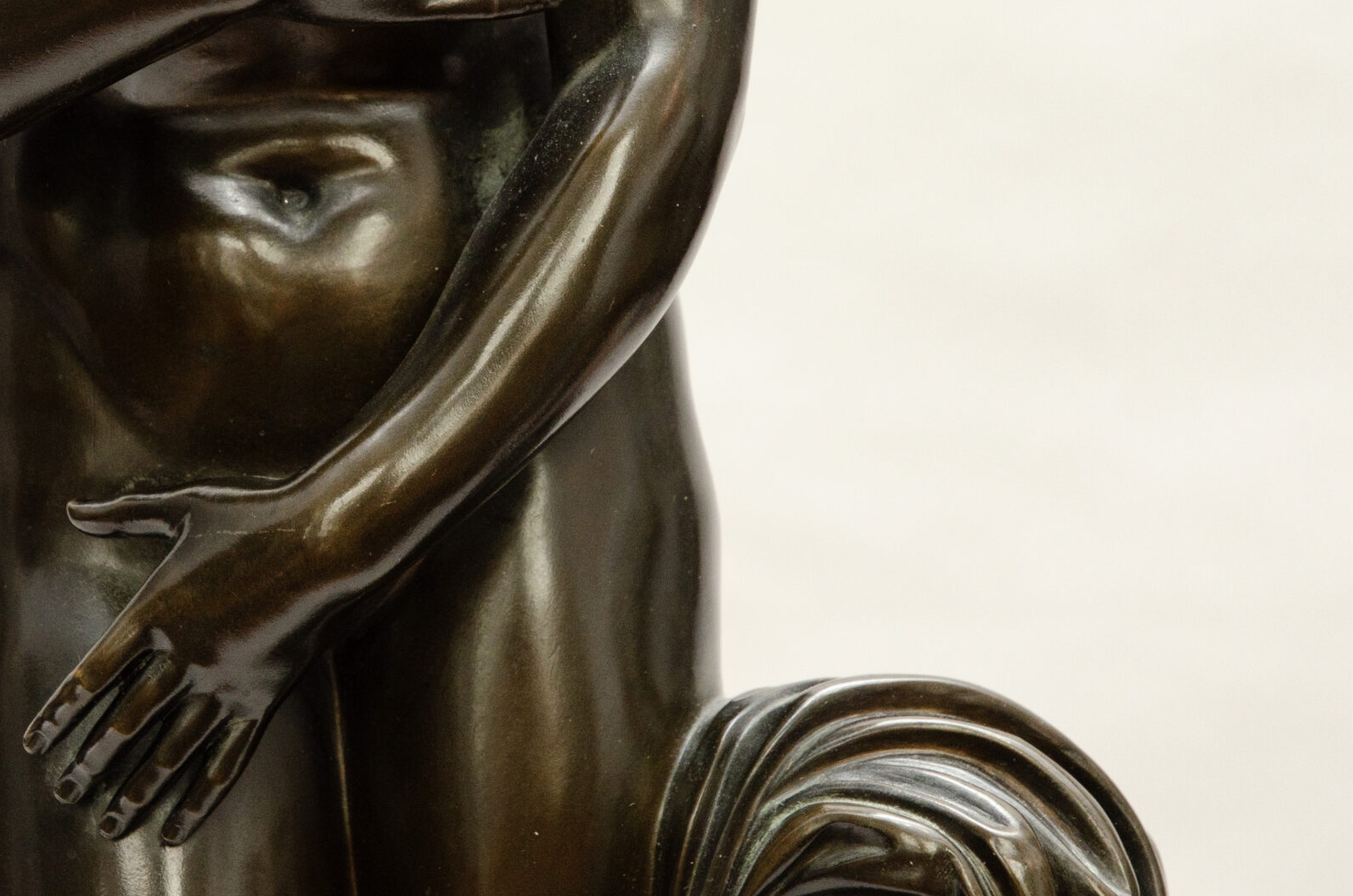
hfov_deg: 14.2
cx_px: 381
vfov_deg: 9.5
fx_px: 5401
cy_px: 239
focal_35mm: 144
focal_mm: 60
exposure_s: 1/125
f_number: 8
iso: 200
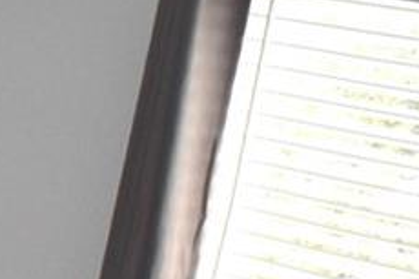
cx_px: -625
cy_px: 483
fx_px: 2186
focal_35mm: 188
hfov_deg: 9.6
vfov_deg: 7.1
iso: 800
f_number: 3.5
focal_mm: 18
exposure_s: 1/125
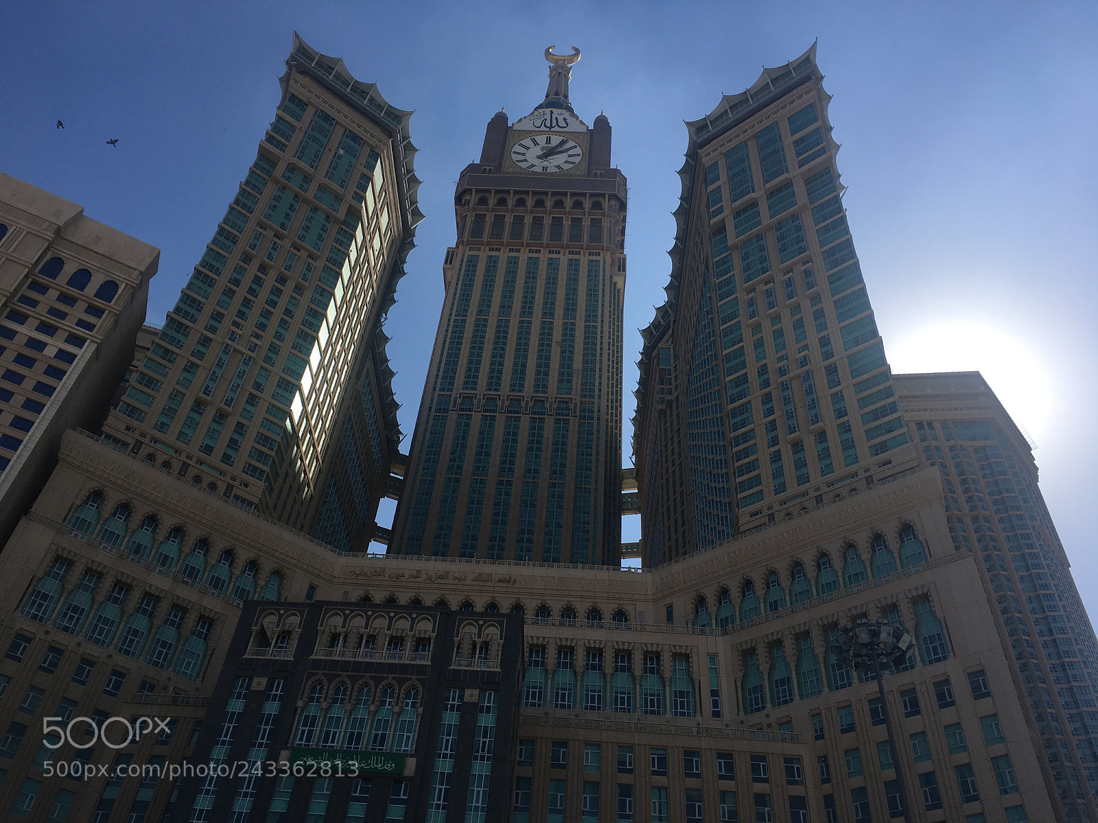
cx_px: 549
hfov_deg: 61.7
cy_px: 412
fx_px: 920
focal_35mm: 29
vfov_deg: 48.2
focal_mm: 4.15
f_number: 2.2
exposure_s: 1/2959
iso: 25
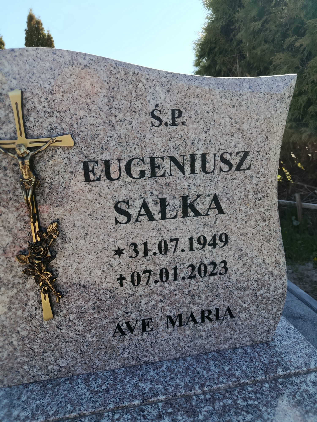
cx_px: 158
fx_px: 293
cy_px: 211
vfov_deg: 71.6
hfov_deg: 56.8
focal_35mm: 24
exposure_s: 1/199
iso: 50
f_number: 1.7
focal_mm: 5.24
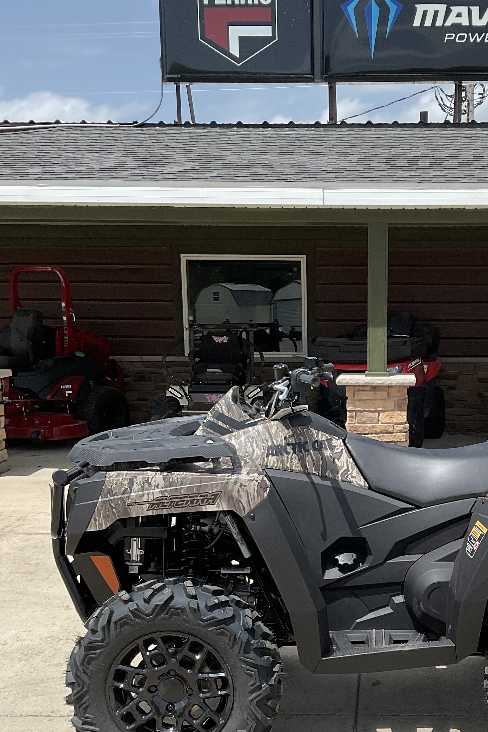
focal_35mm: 49
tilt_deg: -10.5
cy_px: 509
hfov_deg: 27.0
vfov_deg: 39.7
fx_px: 996
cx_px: 387
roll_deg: -0.2
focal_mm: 3
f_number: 1.8
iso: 16
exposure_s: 1/2538
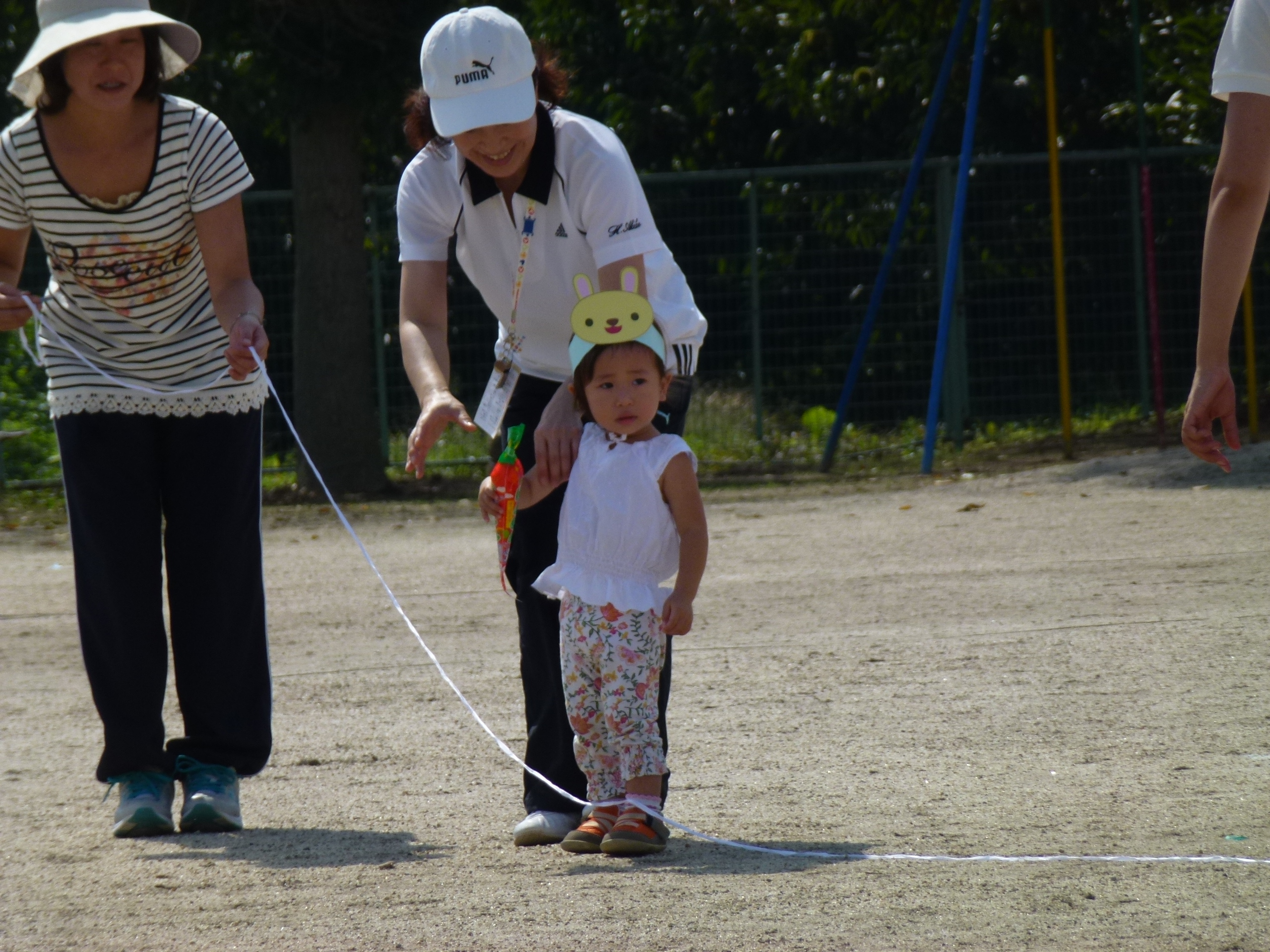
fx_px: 14088
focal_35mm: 384
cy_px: 476
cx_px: 635
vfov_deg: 3.9
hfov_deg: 5.2
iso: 100
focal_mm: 68.8
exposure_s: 1/800
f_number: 5.9
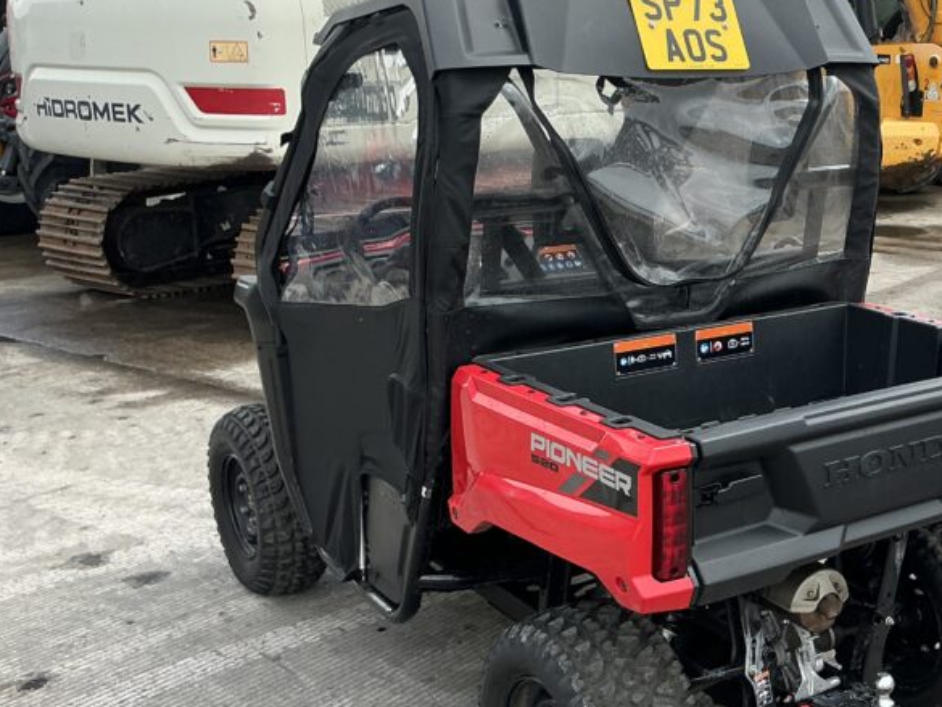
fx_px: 1334
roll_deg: -1.6
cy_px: 403
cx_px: 789
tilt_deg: -13.6
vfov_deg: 29.7
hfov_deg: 37.2
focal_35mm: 49
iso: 25
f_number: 1.8
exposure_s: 1/568
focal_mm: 3
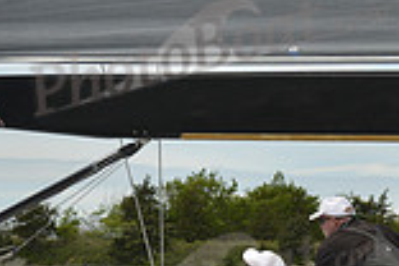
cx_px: 524
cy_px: 382
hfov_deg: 7.8
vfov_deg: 5.2
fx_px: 2893
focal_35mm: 261
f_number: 6.3
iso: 280
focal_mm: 70
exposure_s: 1/1600
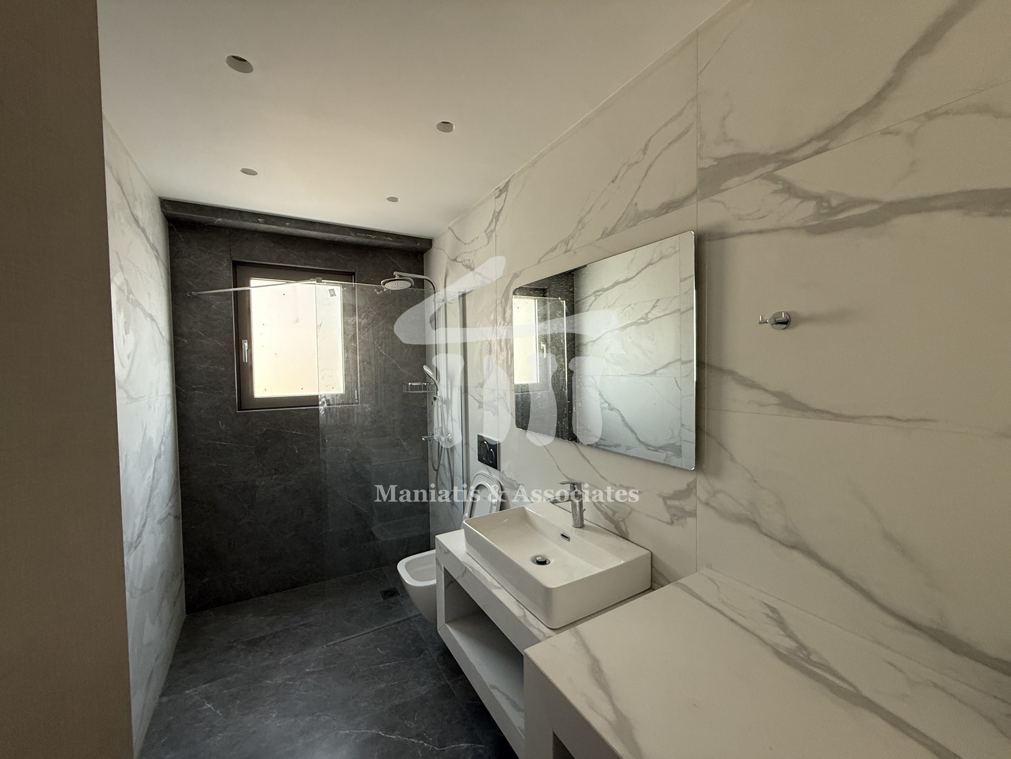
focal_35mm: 14
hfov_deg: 102.1
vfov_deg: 85.7
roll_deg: +1.0
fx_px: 409
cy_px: 380
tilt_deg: -1.3
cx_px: 506
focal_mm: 2.22
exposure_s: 1/99
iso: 250
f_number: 2.2
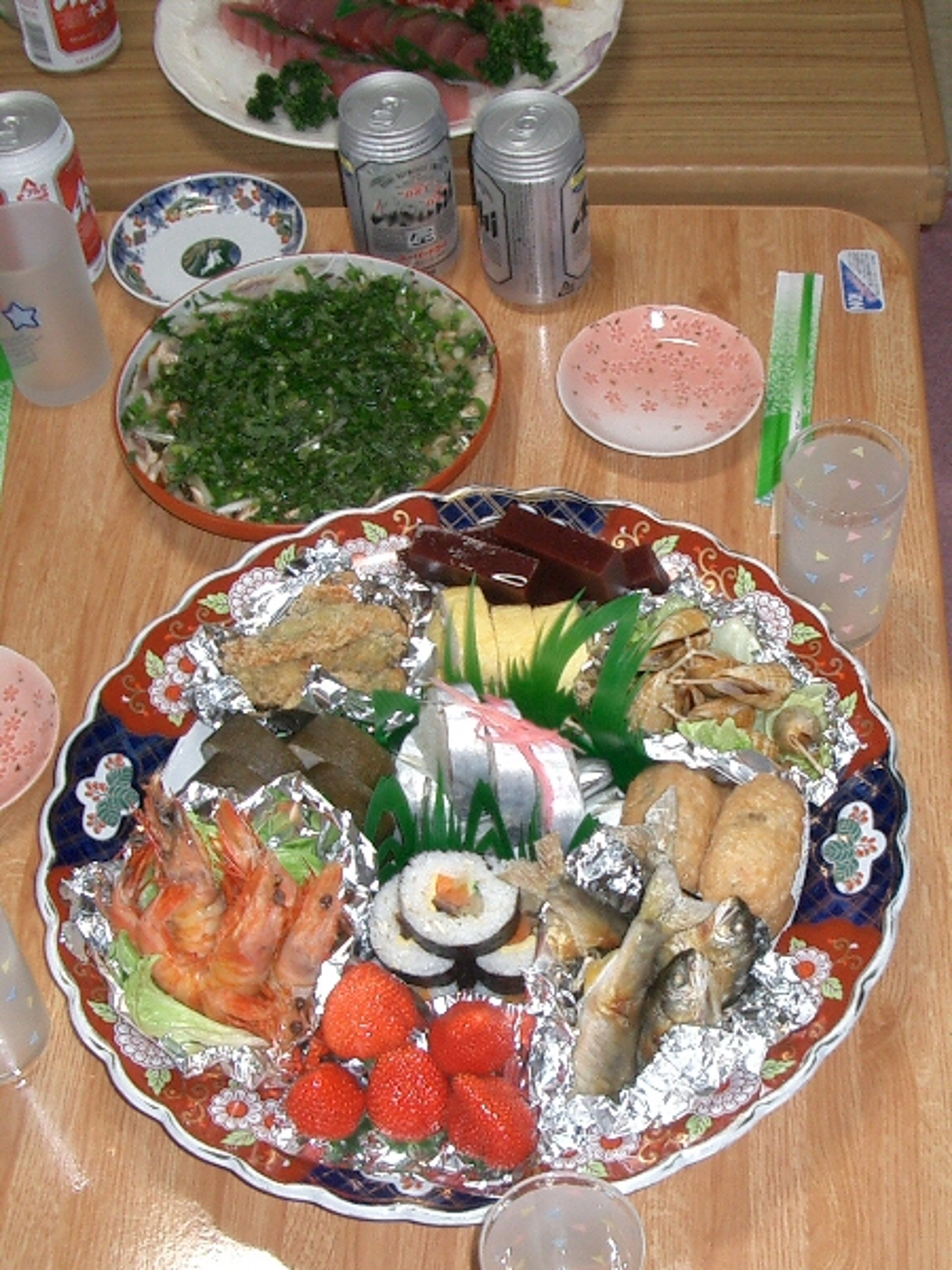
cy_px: 635
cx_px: 476
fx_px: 1283
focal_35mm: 35
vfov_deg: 52.6
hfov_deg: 40.7
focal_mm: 5.8
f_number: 2.6
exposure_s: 1/40
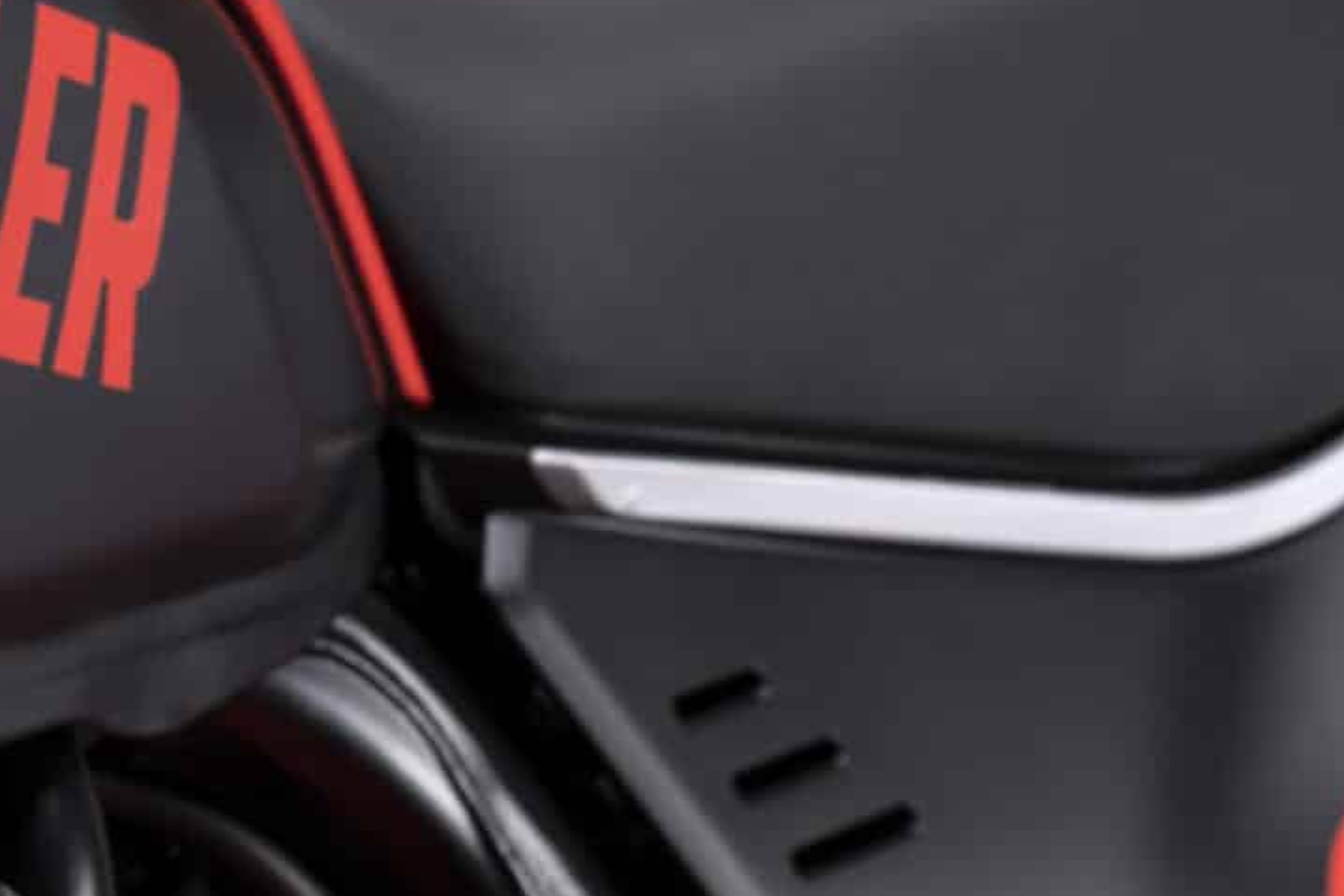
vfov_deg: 7.0
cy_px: 385
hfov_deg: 10.4
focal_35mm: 197
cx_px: 180
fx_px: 7354
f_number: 11
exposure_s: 1/100
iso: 100
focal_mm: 69
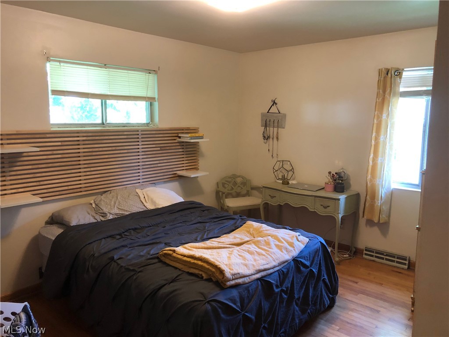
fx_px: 363
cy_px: 168
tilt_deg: -6.9
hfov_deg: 63.4
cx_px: 224
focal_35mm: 28
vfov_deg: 49.7
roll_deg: +0.3
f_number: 1.8
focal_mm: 3.99
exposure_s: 1/15
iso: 64
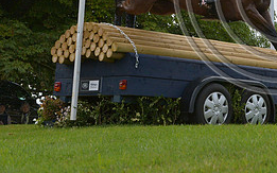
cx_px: 282
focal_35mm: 113
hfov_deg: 18.0
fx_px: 853
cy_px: -30
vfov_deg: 11.4
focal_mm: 50
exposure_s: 1/1600
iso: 2000
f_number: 11
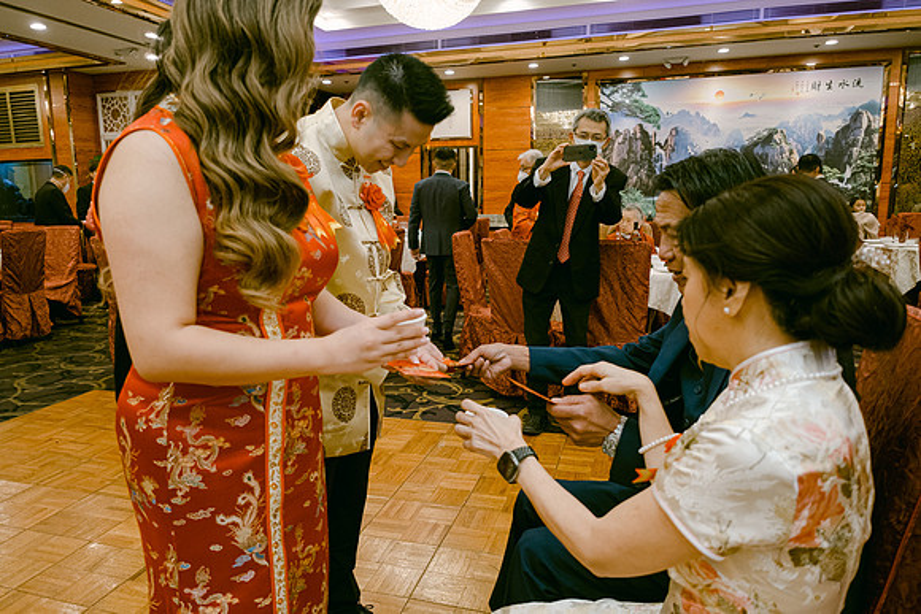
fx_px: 642
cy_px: 313
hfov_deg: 71.3
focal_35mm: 25
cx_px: 445
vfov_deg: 51.2
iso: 1000
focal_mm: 16
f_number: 2.8
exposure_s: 1/125
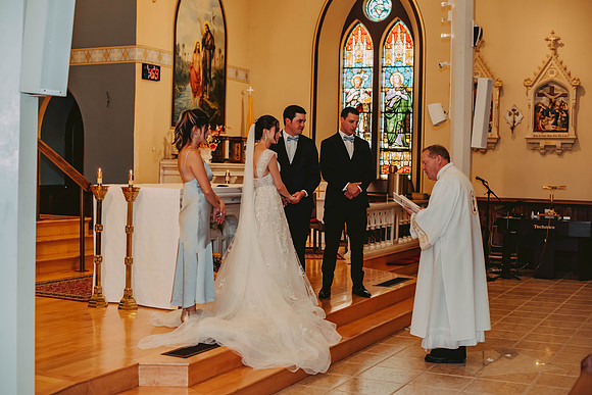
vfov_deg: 27.0
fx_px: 822
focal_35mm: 50
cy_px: 198
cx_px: 296
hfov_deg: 39.6
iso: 800
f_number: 2.8
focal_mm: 50
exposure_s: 1/125
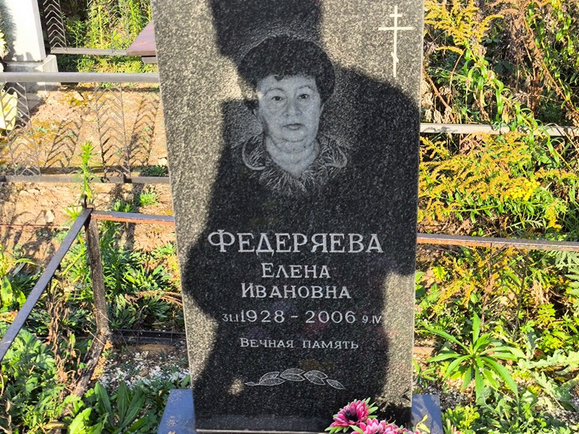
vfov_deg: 29.1
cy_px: 217
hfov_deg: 38.2
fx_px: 837
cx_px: 290
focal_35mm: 50
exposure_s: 1/331
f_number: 1.7
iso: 50
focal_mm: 4.71
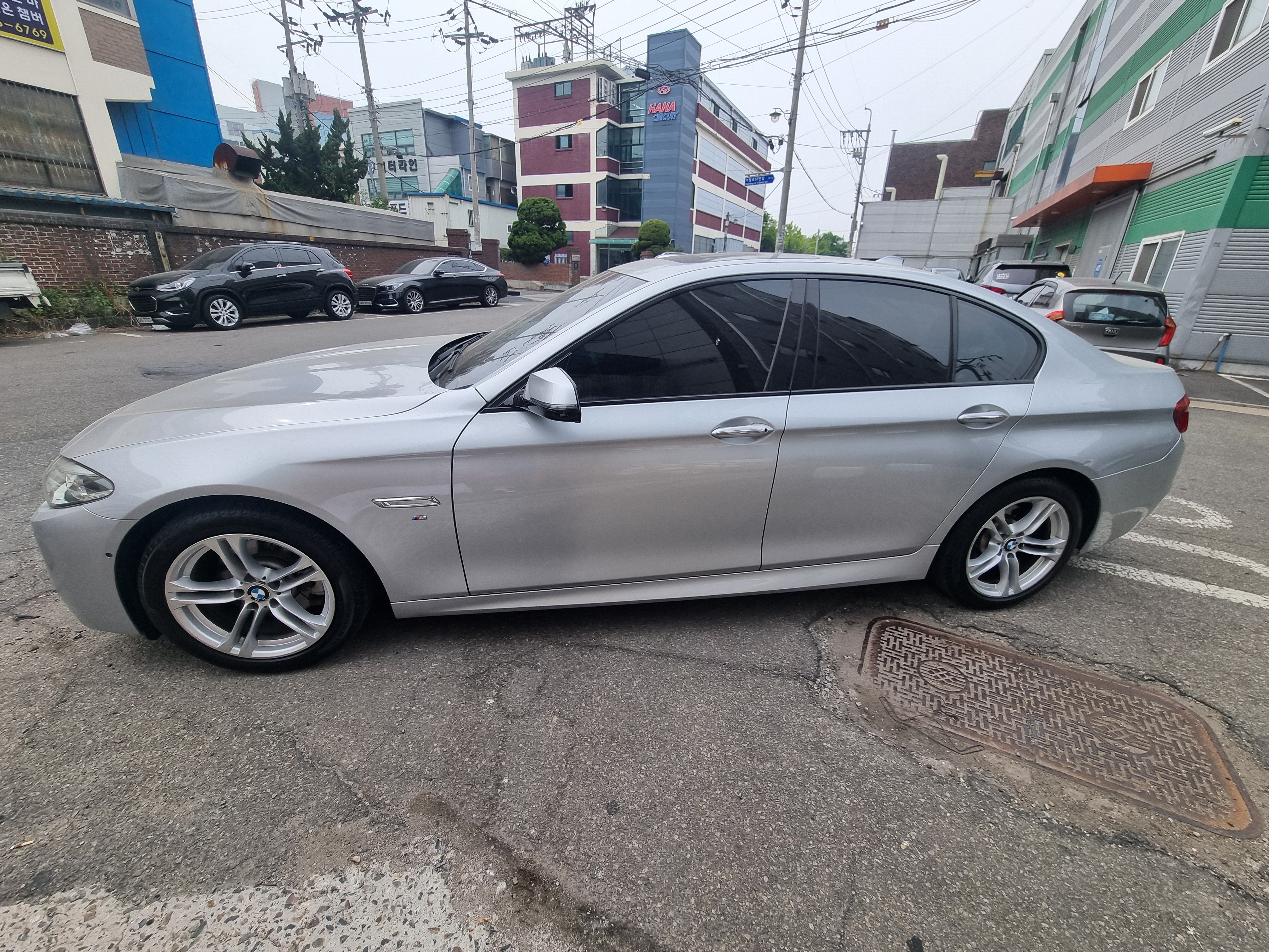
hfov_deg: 106.2
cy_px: 476
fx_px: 477
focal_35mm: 13
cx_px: 634
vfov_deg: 89.9
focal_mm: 2.2
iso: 50
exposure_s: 1/956
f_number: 2.2
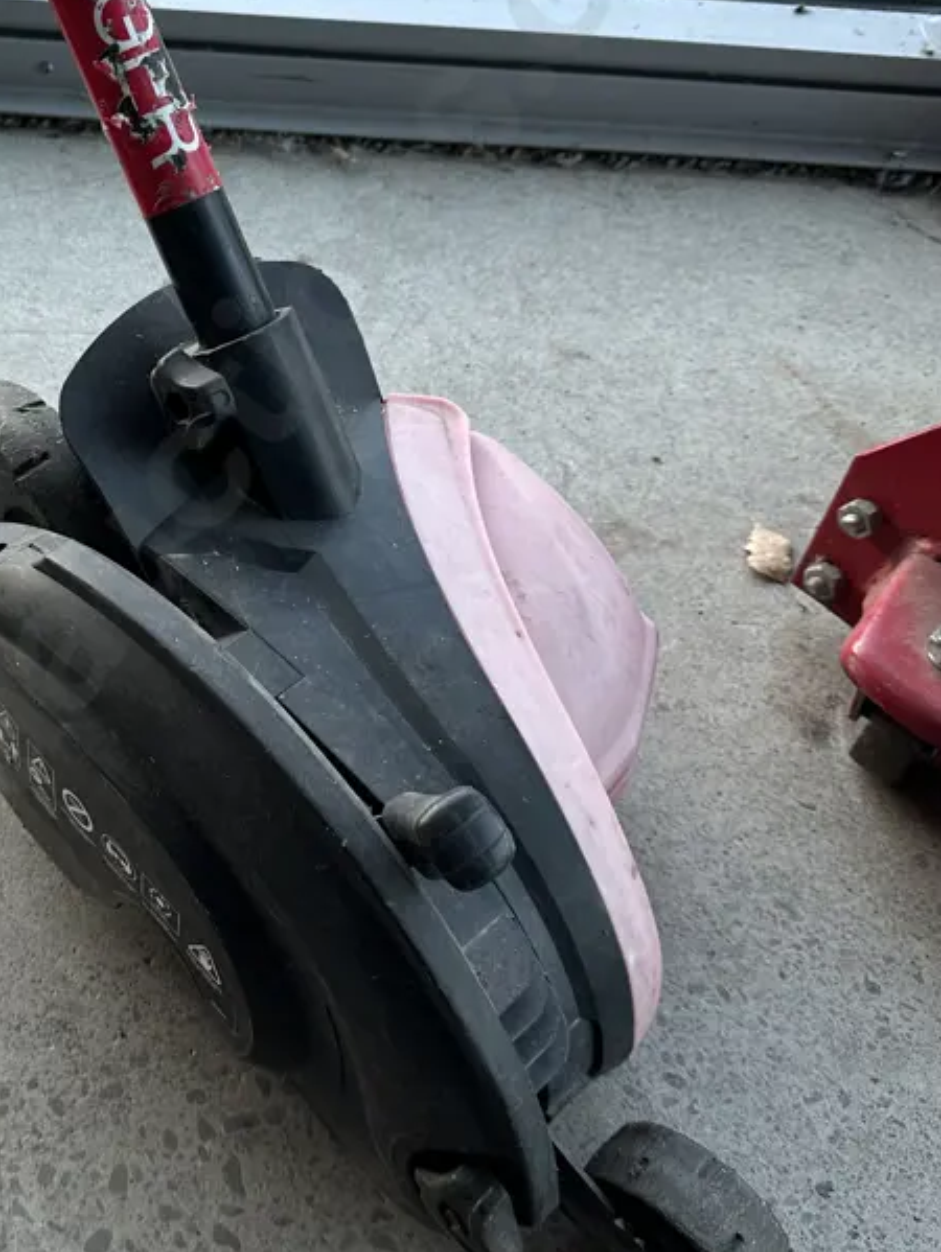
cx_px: 163
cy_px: 520
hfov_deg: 33.9
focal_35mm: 41
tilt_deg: -48.8
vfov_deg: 45.6
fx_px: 1484
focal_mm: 6.86
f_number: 1.78
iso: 125
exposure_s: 1/50
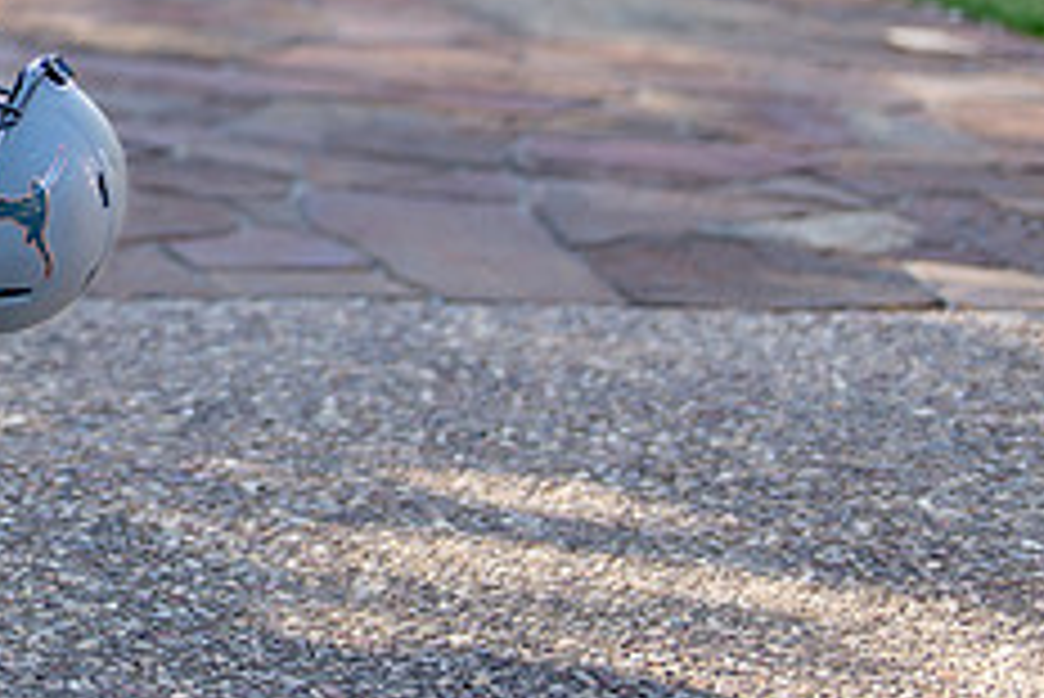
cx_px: -194
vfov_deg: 10.1
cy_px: -149
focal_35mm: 134
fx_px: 3888
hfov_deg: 14.8
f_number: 1.2
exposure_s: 1/1000
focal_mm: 50
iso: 100
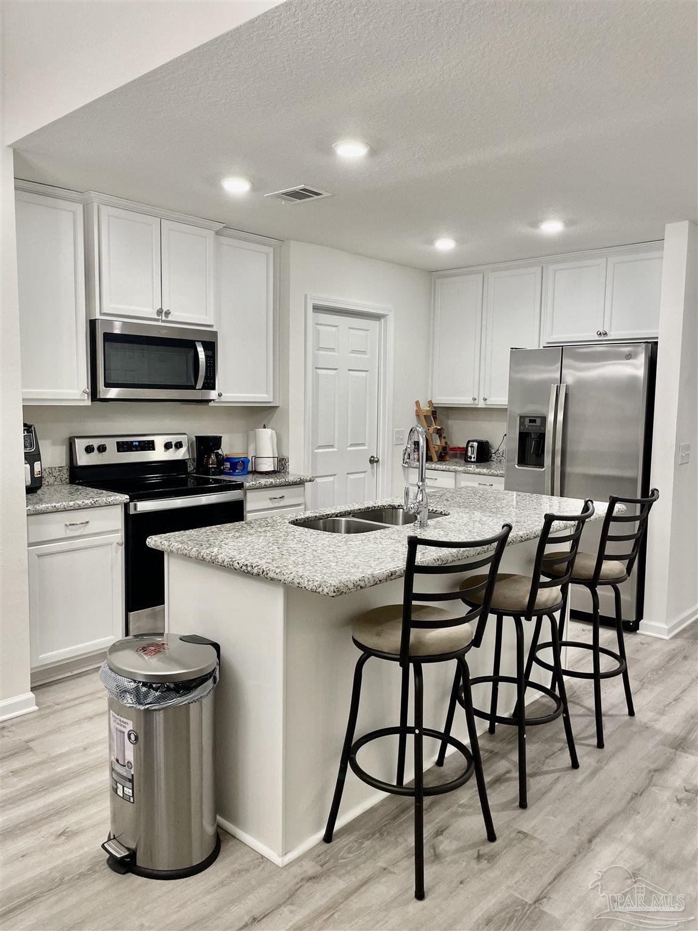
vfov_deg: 67.3
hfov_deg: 53.1
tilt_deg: -5.2
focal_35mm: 26
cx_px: 349
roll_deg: -1.1
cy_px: 466
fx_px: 699
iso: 80
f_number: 1.6
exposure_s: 1/60
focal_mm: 4.2
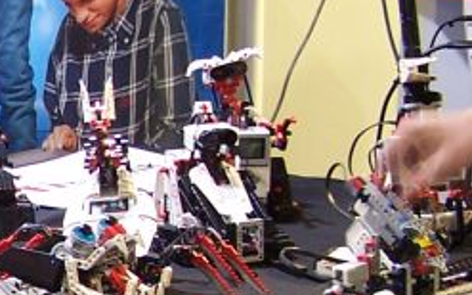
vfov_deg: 7.8
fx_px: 2147
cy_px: 320
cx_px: -256
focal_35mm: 167
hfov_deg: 11.9
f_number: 2.8
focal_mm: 6.3
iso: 80
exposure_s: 1/2
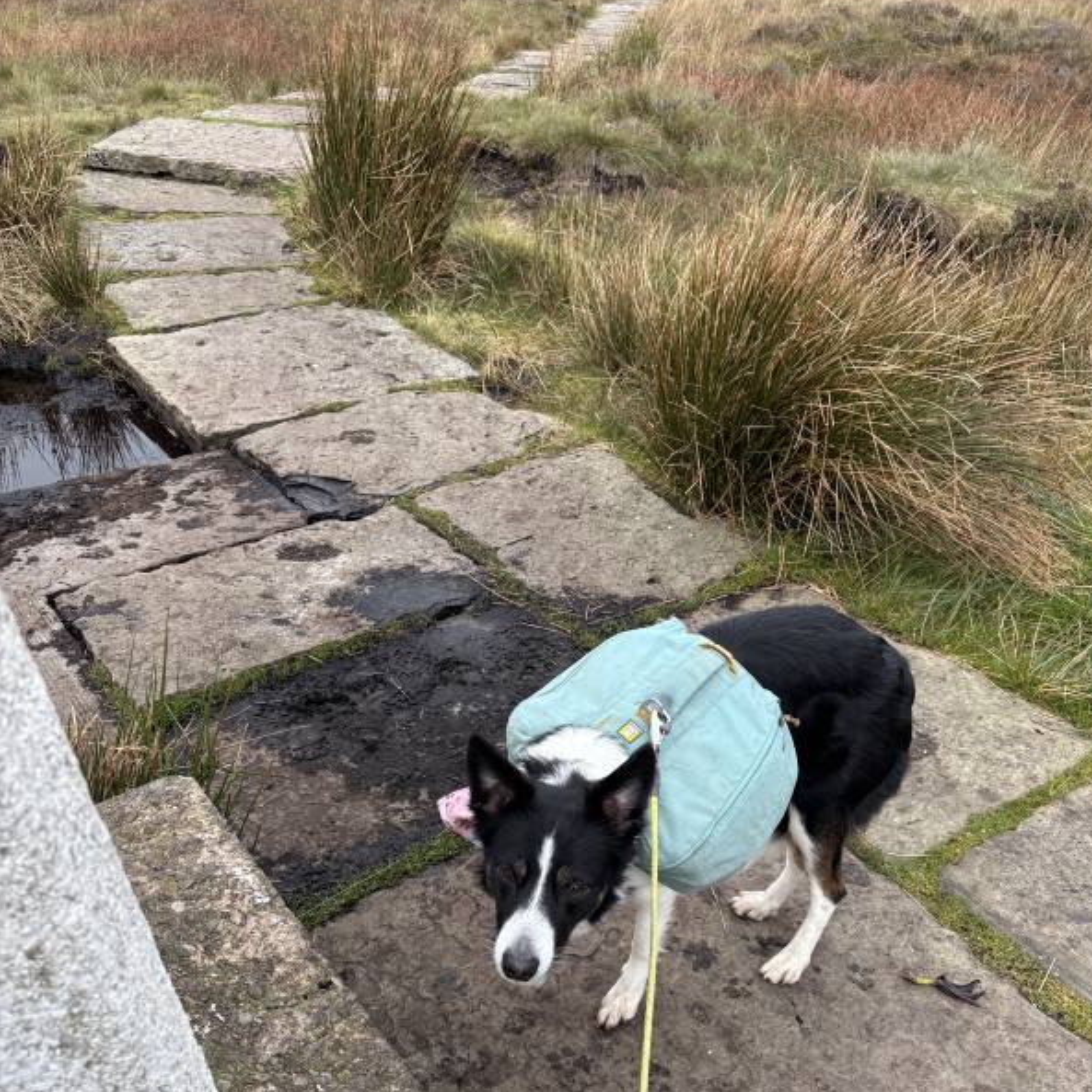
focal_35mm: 31
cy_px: 718
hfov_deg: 52.5
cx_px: 551
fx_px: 1106
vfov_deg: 51.7
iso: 50
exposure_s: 1/675
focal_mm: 5.96
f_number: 1.6
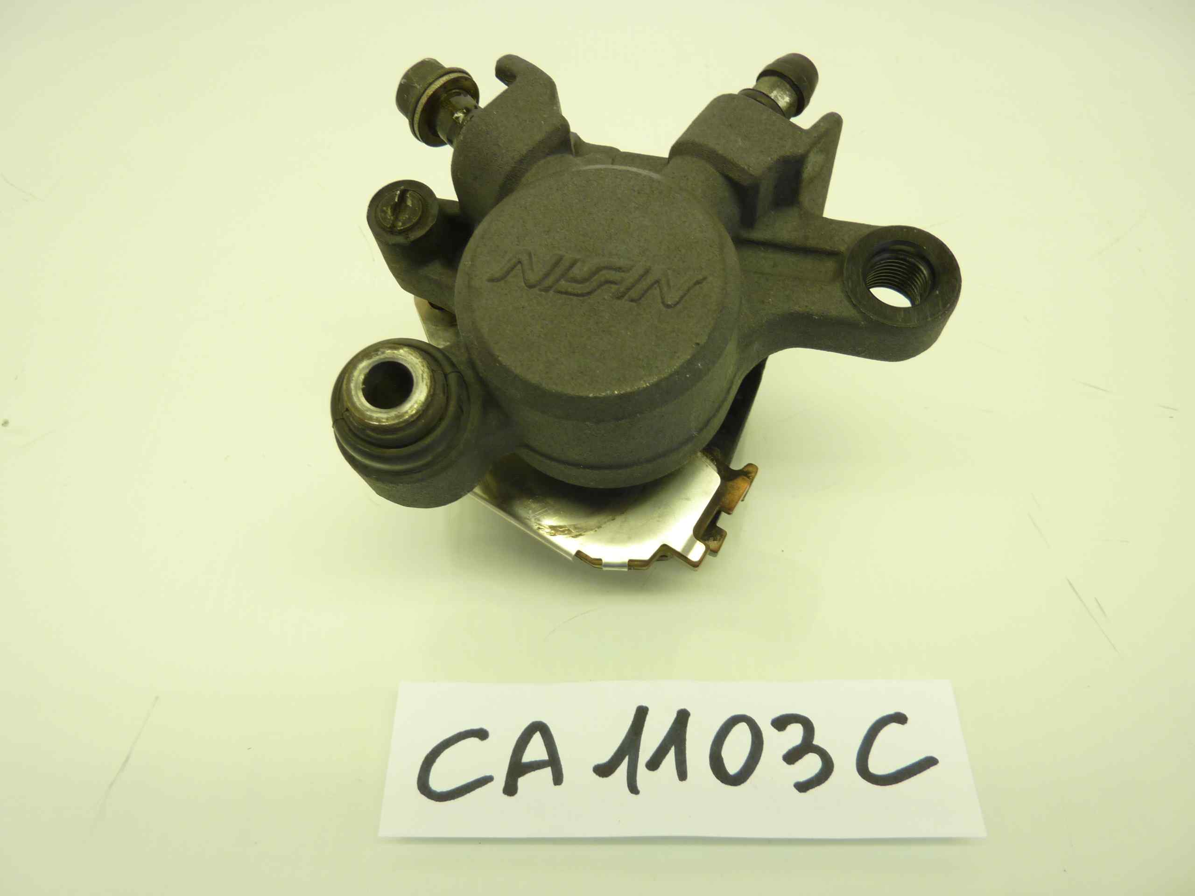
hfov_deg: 69.4
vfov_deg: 54.9
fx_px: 863
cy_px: 448
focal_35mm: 25
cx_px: 598
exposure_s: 1/25
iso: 80
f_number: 3.3
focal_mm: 4.1
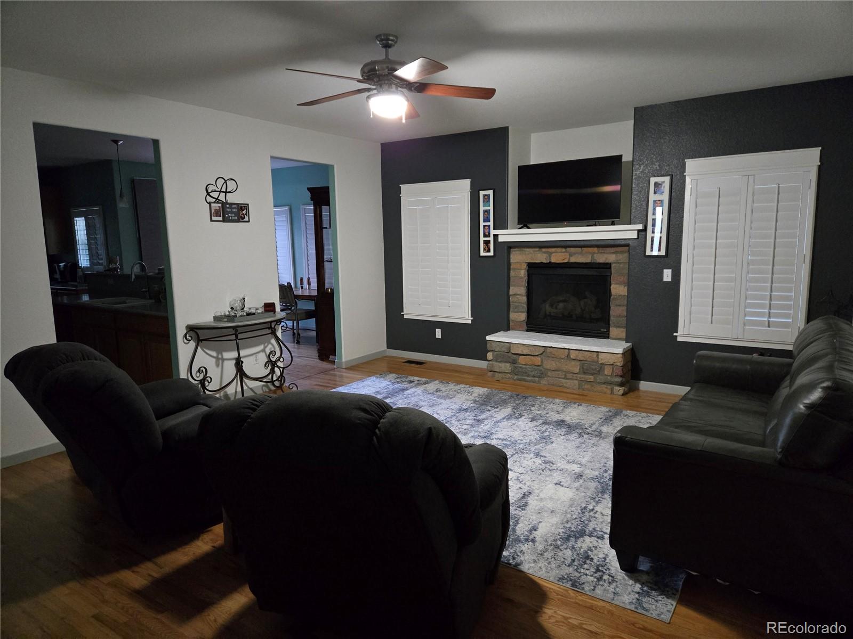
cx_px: 426
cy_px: 320
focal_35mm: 23
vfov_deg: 58.9
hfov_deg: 73.9
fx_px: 567
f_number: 1.8
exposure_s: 1/60
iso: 2000
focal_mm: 5.4
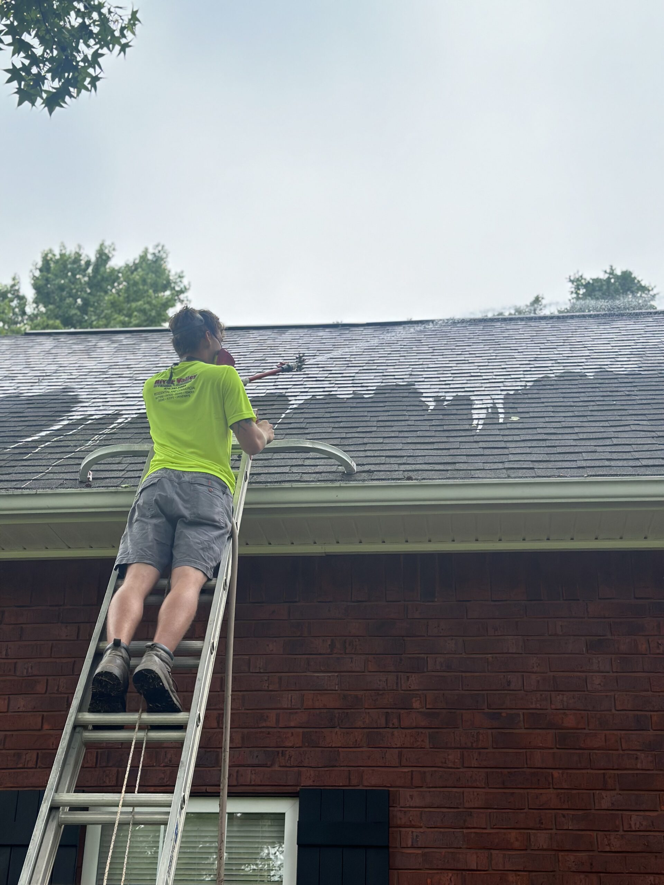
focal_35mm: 48
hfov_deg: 30.3
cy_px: 442
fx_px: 1228
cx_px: 332
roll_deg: -0.9
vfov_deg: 39.7
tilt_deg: +24.5
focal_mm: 6.86
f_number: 1.78
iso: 80
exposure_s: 1/1916
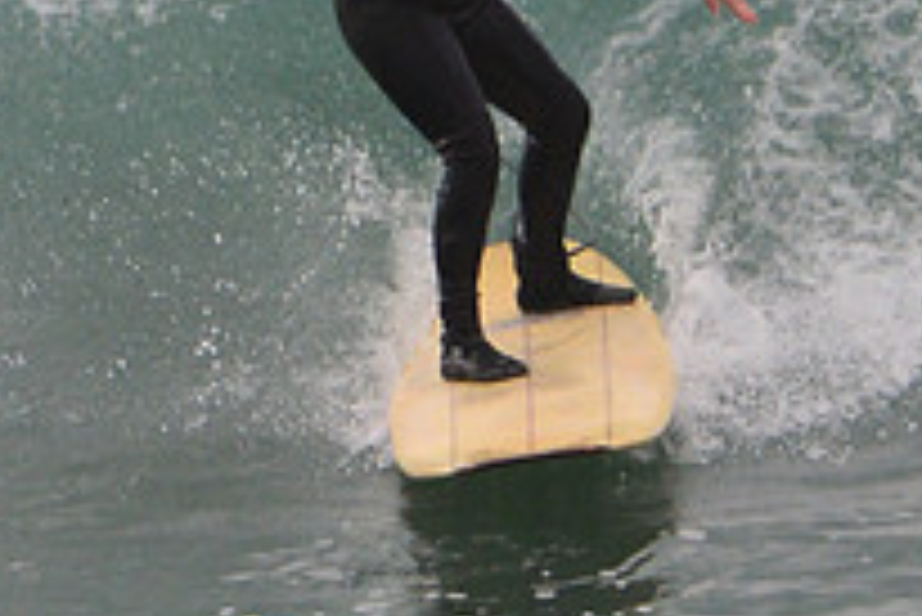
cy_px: 144
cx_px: 378
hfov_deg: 1.3
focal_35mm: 1555
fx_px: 39852
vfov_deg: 0.9
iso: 1000
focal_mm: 550
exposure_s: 1/500
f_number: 10
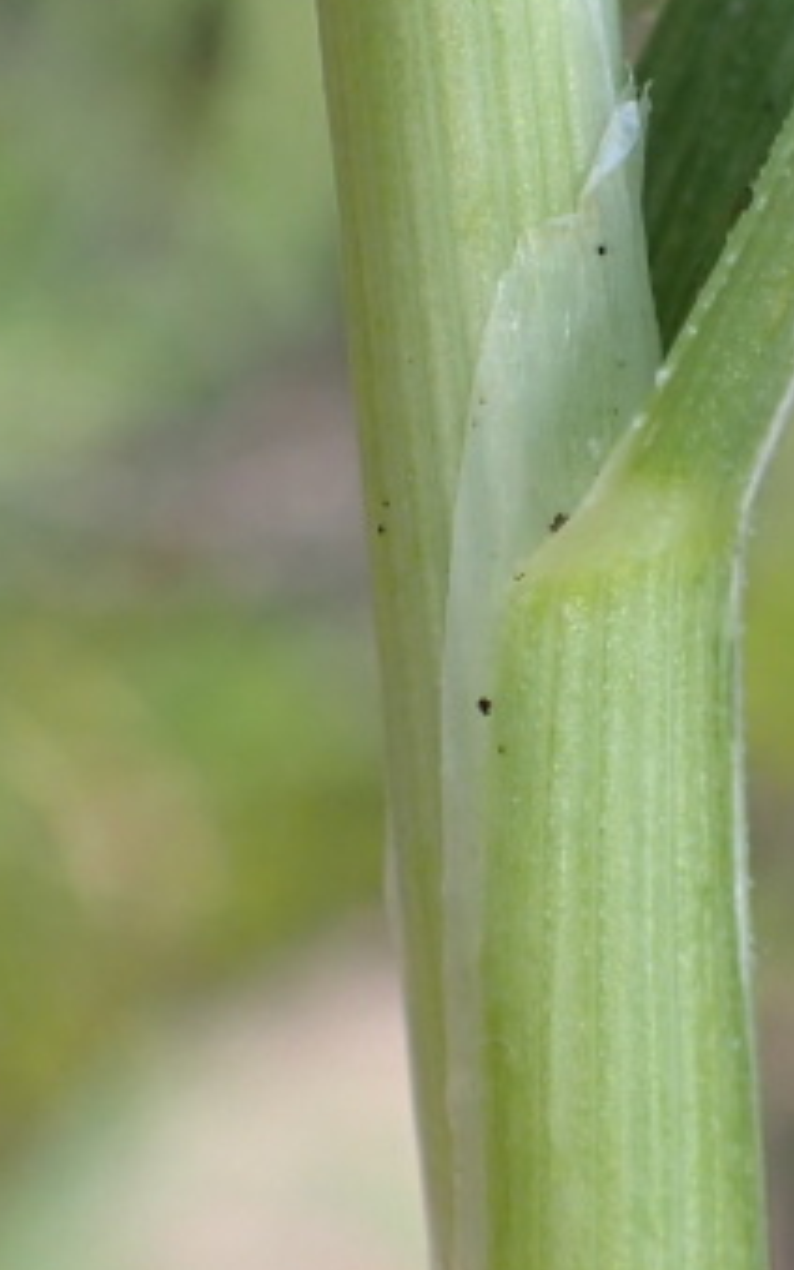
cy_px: 313
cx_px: 539
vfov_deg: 16.2
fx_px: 4430
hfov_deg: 10.2
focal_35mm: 128
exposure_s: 1/160
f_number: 2.3
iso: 100
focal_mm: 5.5
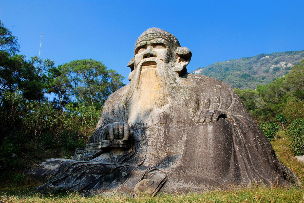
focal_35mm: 30
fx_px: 254
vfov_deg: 43.7
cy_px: 102
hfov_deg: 61.9
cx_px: 152
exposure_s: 1/80
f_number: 11
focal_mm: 20
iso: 160
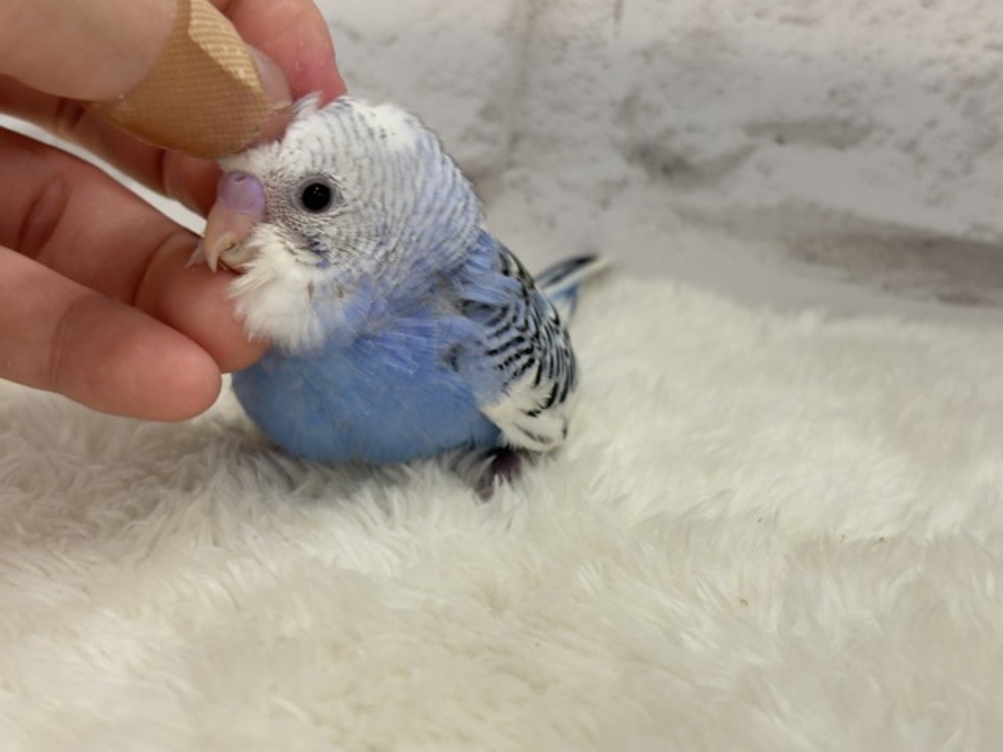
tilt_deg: -18.6
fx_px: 1507
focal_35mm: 52
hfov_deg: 36.8
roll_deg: -1.7
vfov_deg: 28.0
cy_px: 376
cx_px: 502
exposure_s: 1/50
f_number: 1.6
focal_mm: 5.96
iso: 40
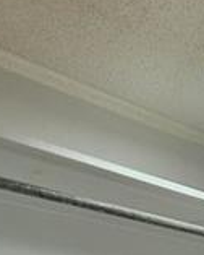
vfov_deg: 18.4
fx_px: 467
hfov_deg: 21.7
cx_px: -74
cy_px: 523
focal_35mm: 62
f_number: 2.2
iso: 200
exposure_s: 1/60
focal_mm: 2.2
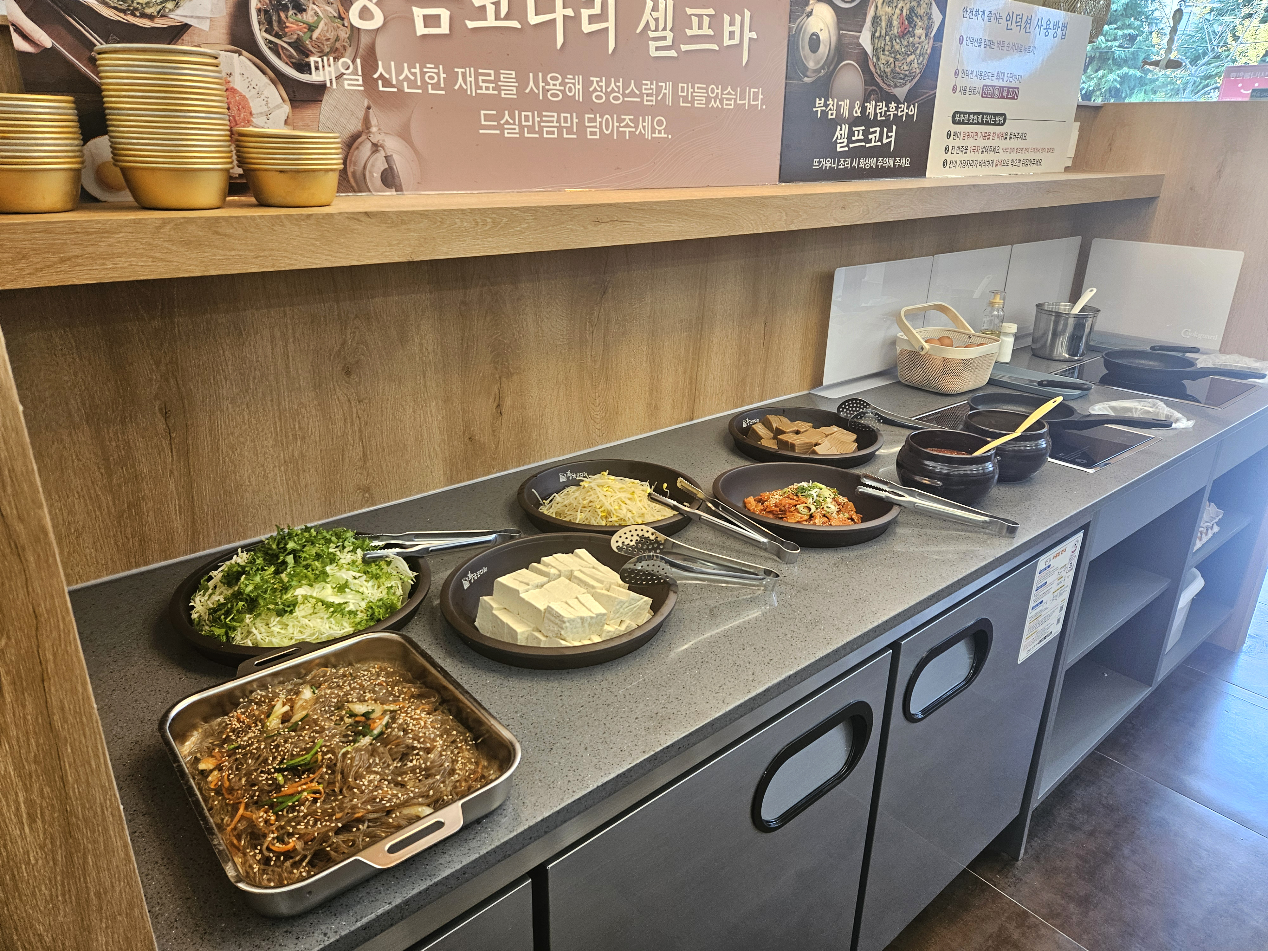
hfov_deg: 73.9
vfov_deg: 58.9
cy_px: 476
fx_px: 843
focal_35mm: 23
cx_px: 634
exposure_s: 1/120
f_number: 1.8
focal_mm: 5.4
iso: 200
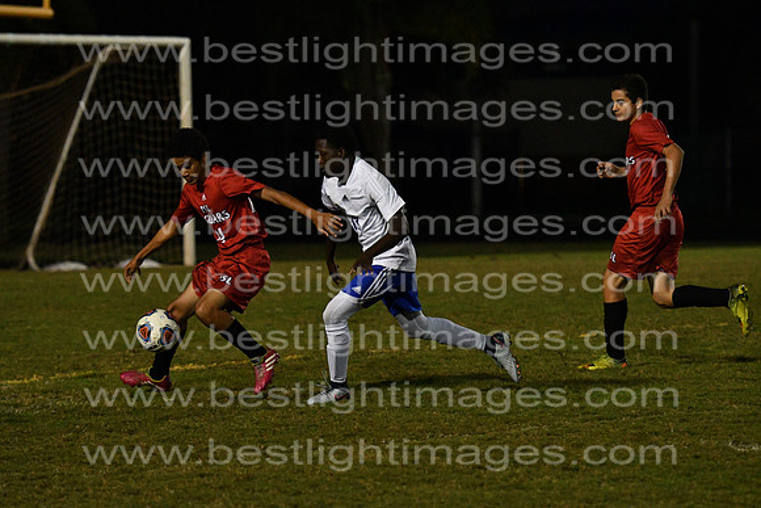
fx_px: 4599
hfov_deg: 9.5
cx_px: 380
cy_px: 254
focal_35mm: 218
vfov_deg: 6.3
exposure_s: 1/1250
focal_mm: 145
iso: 6400
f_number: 4
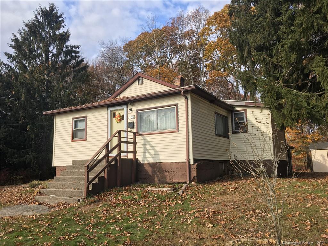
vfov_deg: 48.2
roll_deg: +0.4
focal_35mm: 29
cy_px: 123
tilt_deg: +8.5
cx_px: 164
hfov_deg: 61.7
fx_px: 275
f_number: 2.2
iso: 25
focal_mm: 4.15
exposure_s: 1/927
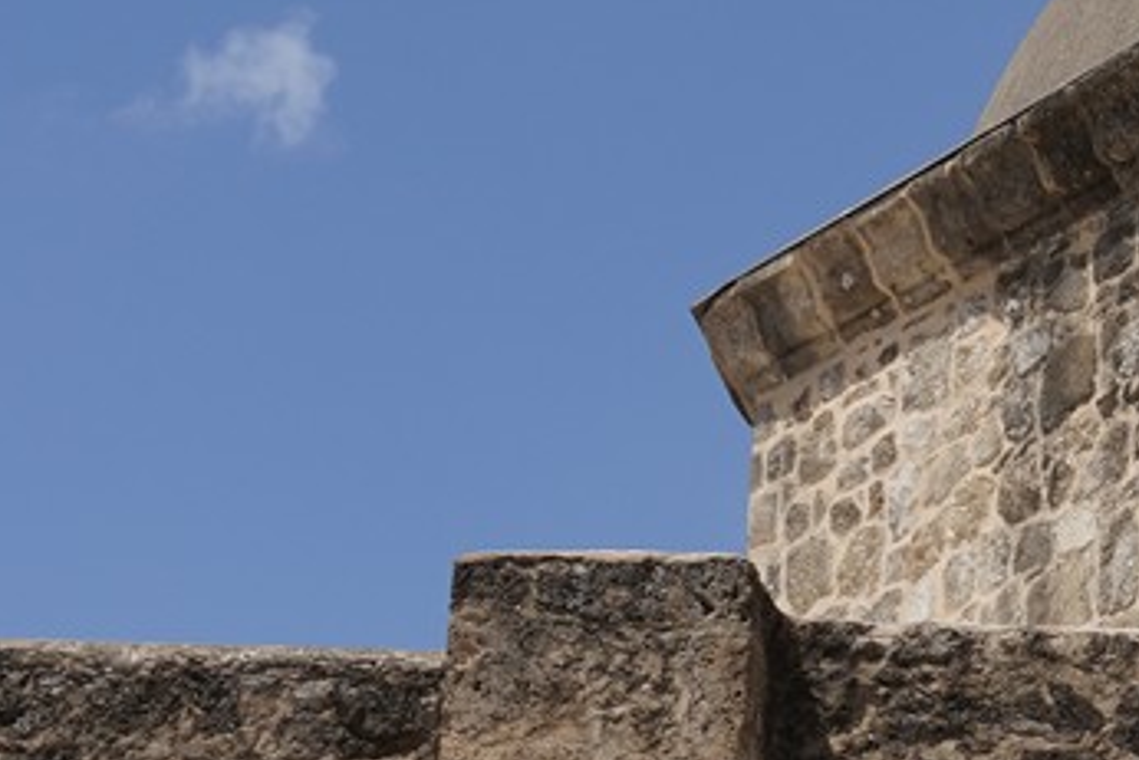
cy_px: 1655
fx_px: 6583
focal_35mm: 208
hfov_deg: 8.9
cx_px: 2792
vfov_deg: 6.4
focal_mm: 36
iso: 100
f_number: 18
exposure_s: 1/100
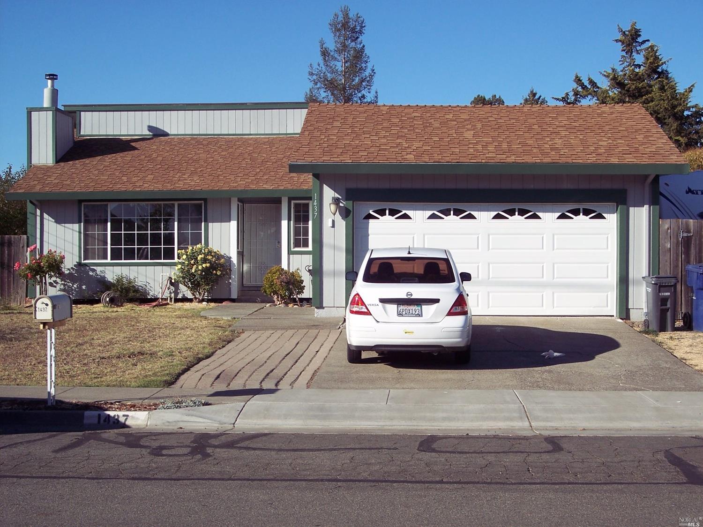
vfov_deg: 28.0
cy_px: 264
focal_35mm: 52
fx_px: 1056
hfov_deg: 36.8
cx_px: 352
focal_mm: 10.7
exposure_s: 1/750
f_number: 4.8
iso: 100
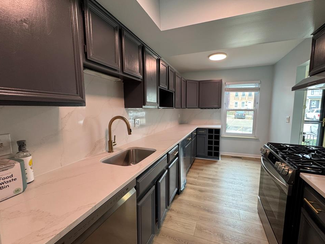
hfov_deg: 98.1
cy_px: 125
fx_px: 141
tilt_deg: -6.6
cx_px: 172
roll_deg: +0.0
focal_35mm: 15
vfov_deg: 81.7
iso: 160
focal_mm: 2.22
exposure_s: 1/120
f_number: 2.2
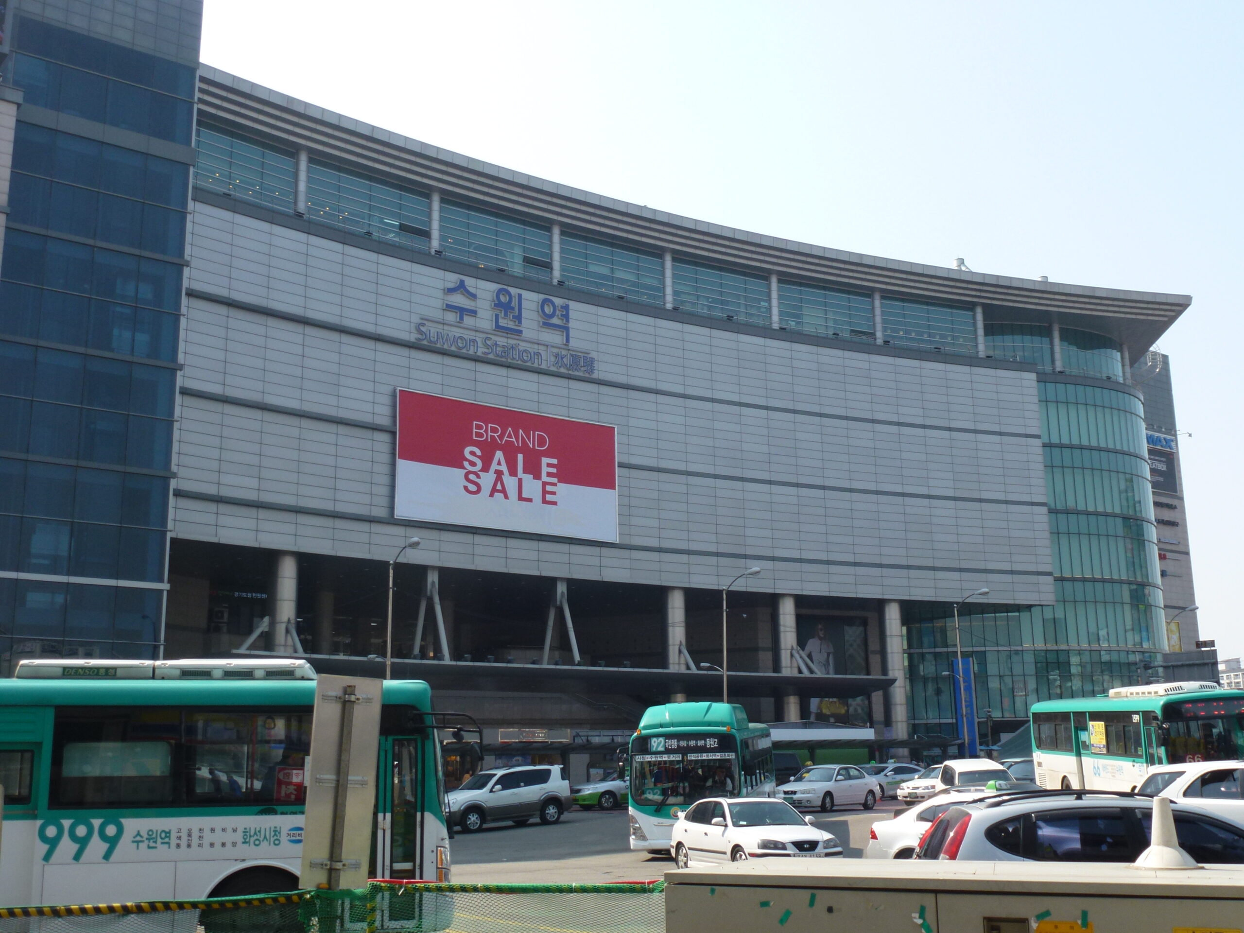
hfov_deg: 51.4
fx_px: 1294
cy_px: 466
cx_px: 622
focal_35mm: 36
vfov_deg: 39.7
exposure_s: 1/500
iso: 100
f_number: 4
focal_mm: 6.4
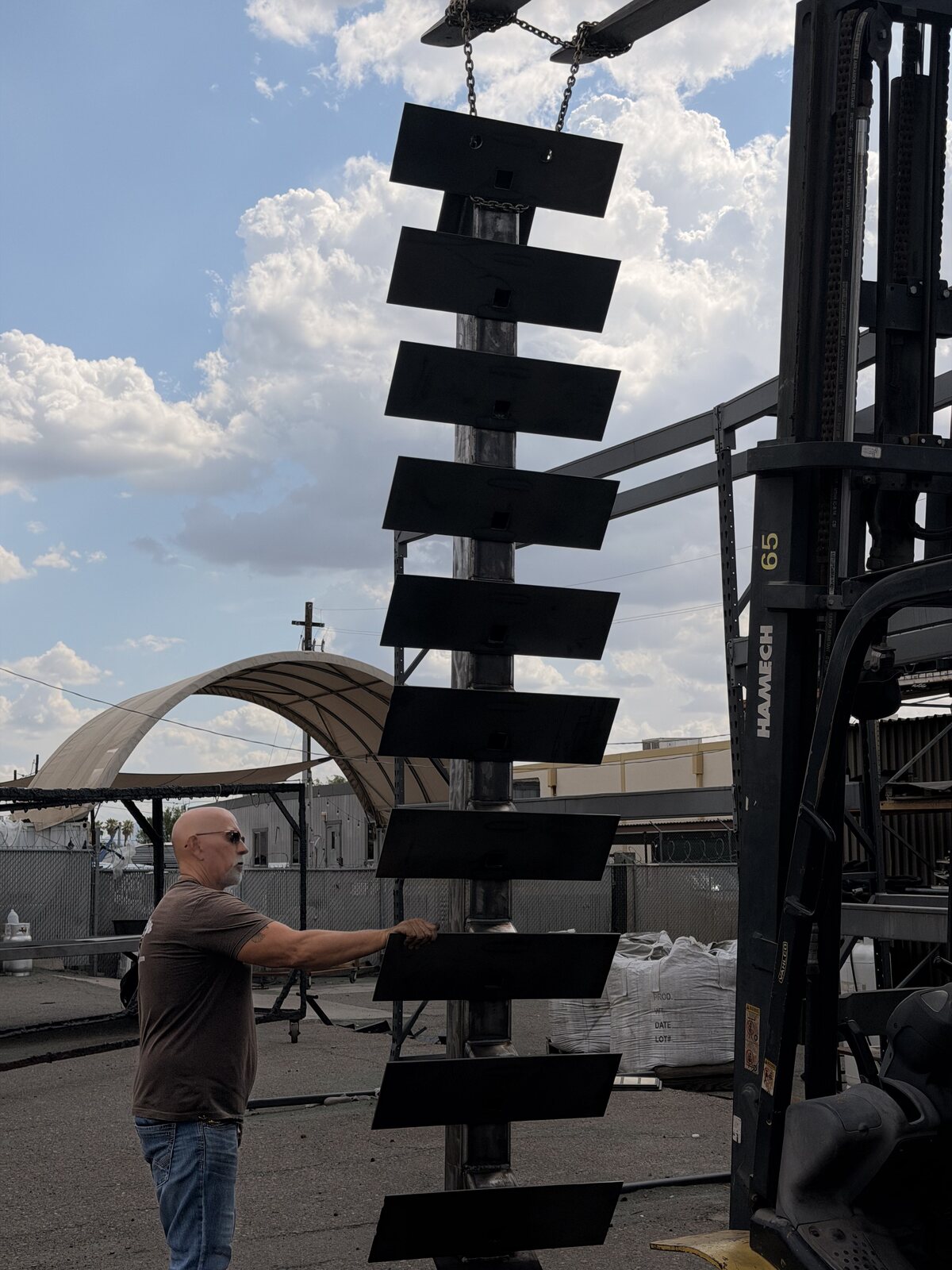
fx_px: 1760
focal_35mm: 48
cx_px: 476
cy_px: 635
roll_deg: +1.4
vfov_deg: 39.7
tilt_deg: +7.8
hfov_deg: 30.3
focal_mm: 6.76
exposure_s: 1/11364
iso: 64
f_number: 1.78
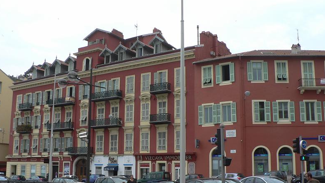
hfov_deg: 50.5
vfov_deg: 29.6
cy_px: 112
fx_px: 345
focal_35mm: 40
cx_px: 164
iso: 80
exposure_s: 1/400
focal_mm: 6
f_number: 4.5
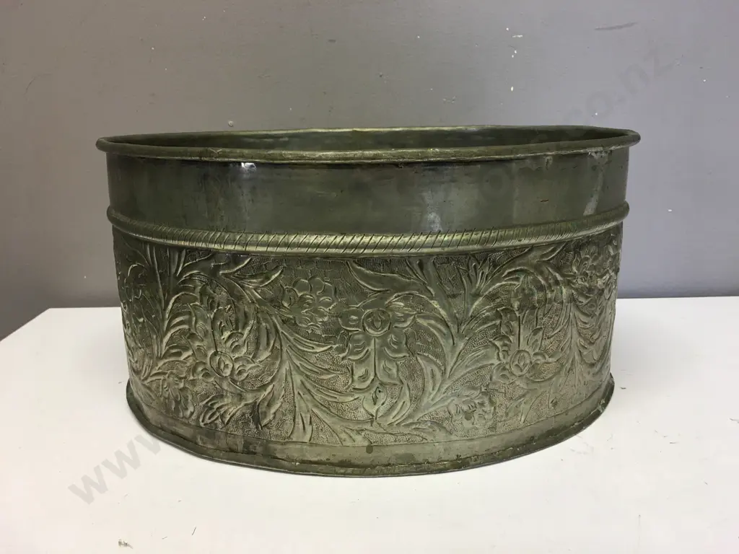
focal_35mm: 29
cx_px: 370
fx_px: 619
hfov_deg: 61.7
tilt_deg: -13.4
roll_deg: -0.4
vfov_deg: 48.2
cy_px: 277
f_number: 2.2
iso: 40
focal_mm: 4.15
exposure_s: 1/33
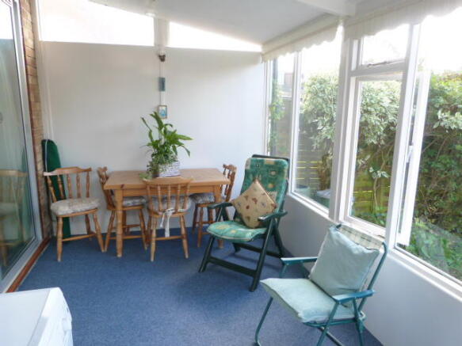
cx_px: 231
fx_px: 334
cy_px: 173
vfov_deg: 54.9
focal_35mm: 25
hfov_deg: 69.4
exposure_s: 1/80
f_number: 2.8
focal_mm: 4.5
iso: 100
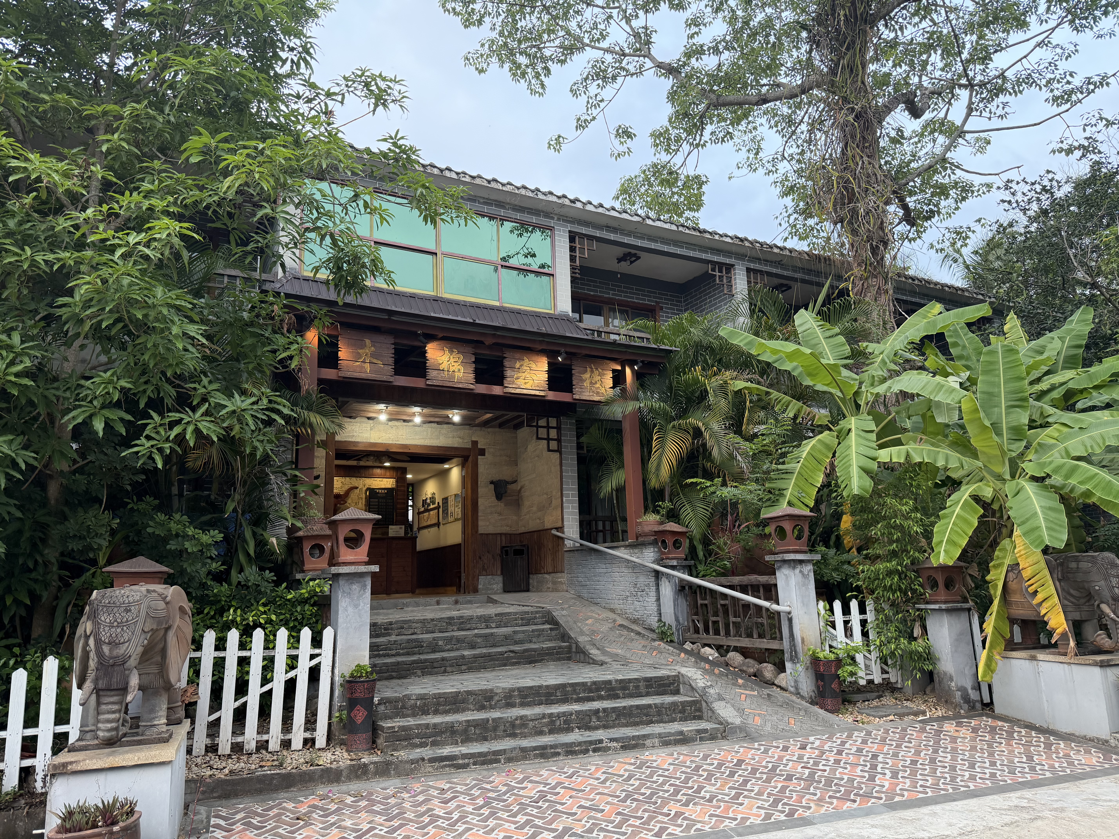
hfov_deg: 71.6
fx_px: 776
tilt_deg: +12.9
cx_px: 560
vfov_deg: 56.8
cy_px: 420
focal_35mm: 24
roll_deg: +1.6
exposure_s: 1/123
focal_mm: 6.76
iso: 200
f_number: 1.78
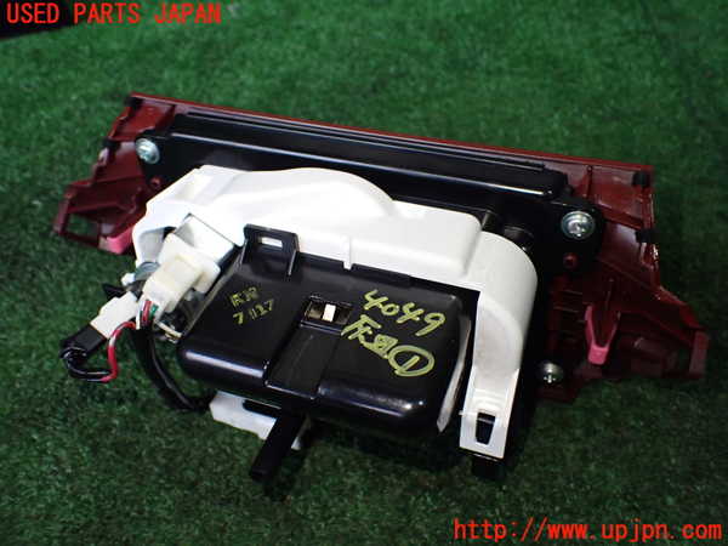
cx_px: 364
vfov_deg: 46.8
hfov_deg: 60.0
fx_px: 631
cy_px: 273
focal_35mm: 30
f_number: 2.3
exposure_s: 1/125
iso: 800
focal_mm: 5.4
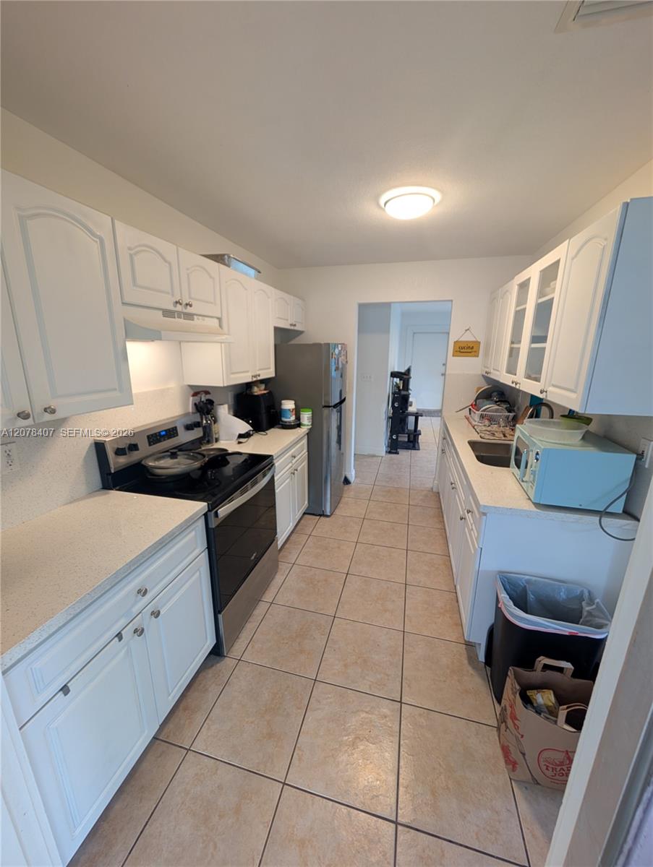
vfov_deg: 110.5
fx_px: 301
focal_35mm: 12
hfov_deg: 94.6
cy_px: 434
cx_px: 326
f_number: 1.7
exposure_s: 1/24
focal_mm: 2.02
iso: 72
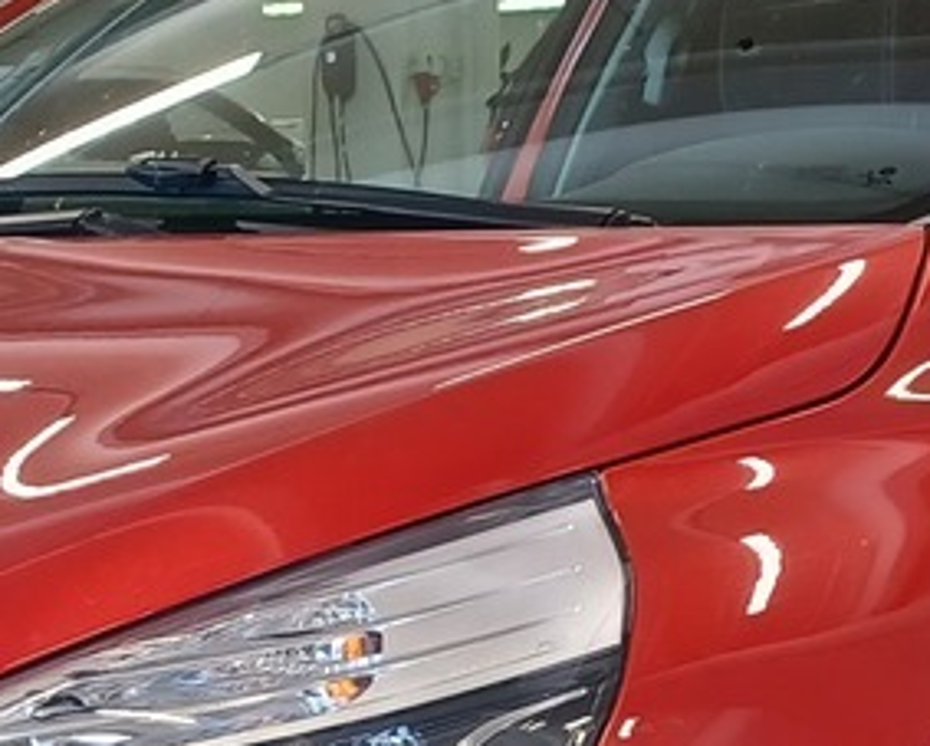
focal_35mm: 124
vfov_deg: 12.0
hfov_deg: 15.5
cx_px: 368
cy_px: 1045
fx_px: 3417
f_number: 1.8
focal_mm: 4.6
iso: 125
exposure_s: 1/50
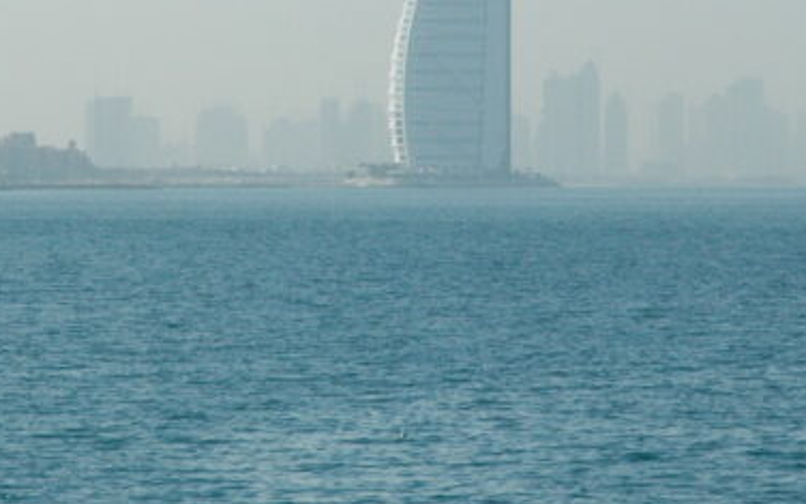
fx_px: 6392
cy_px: 106
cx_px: 472
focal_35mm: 291
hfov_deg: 7.2
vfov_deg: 4.5
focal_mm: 70
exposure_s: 1/1000
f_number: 16
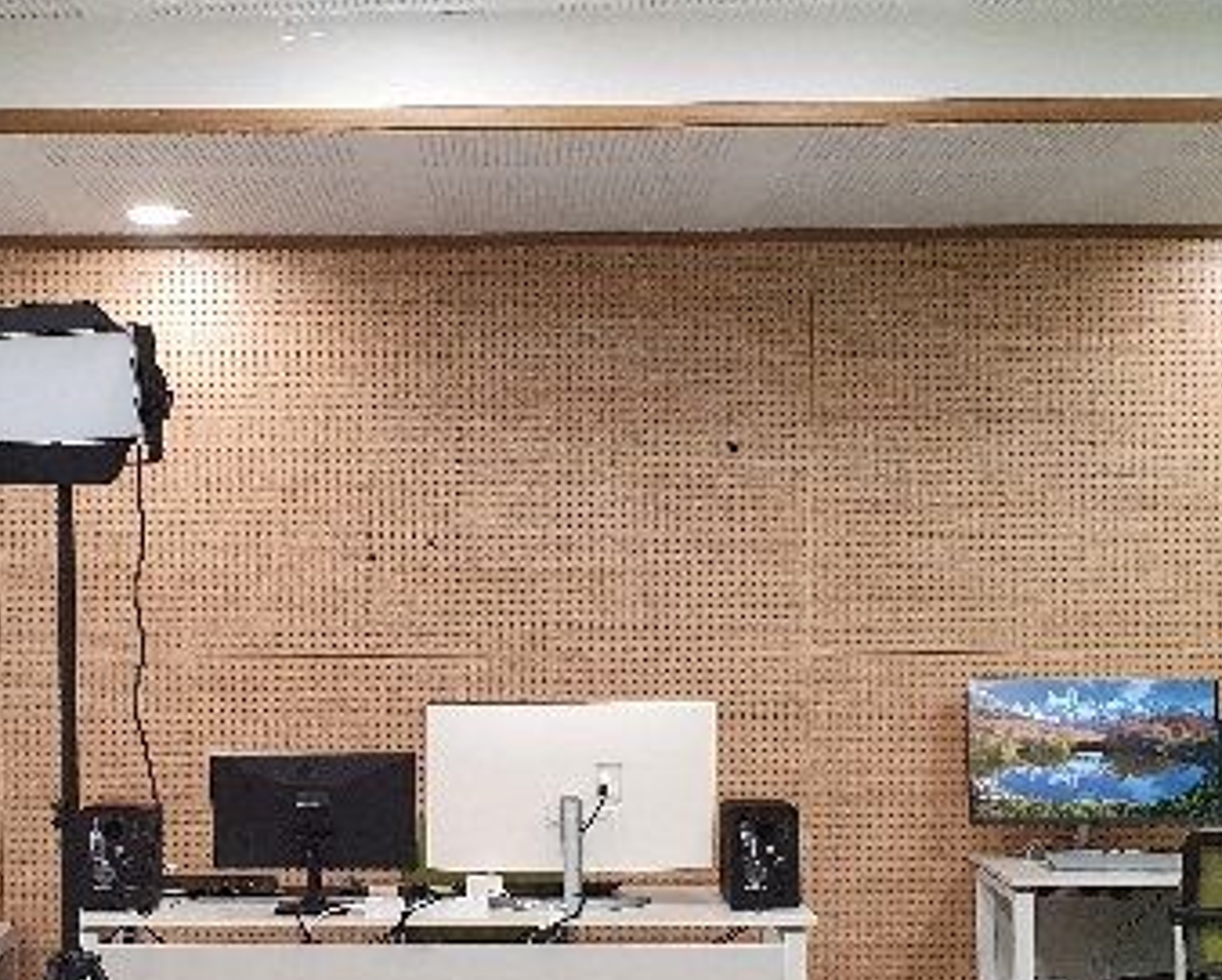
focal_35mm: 60
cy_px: 673
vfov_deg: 25.3
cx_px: 506
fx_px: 2172
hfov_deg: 31.4
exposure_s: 1/100
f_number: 2.4
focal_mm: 4.32
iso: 320
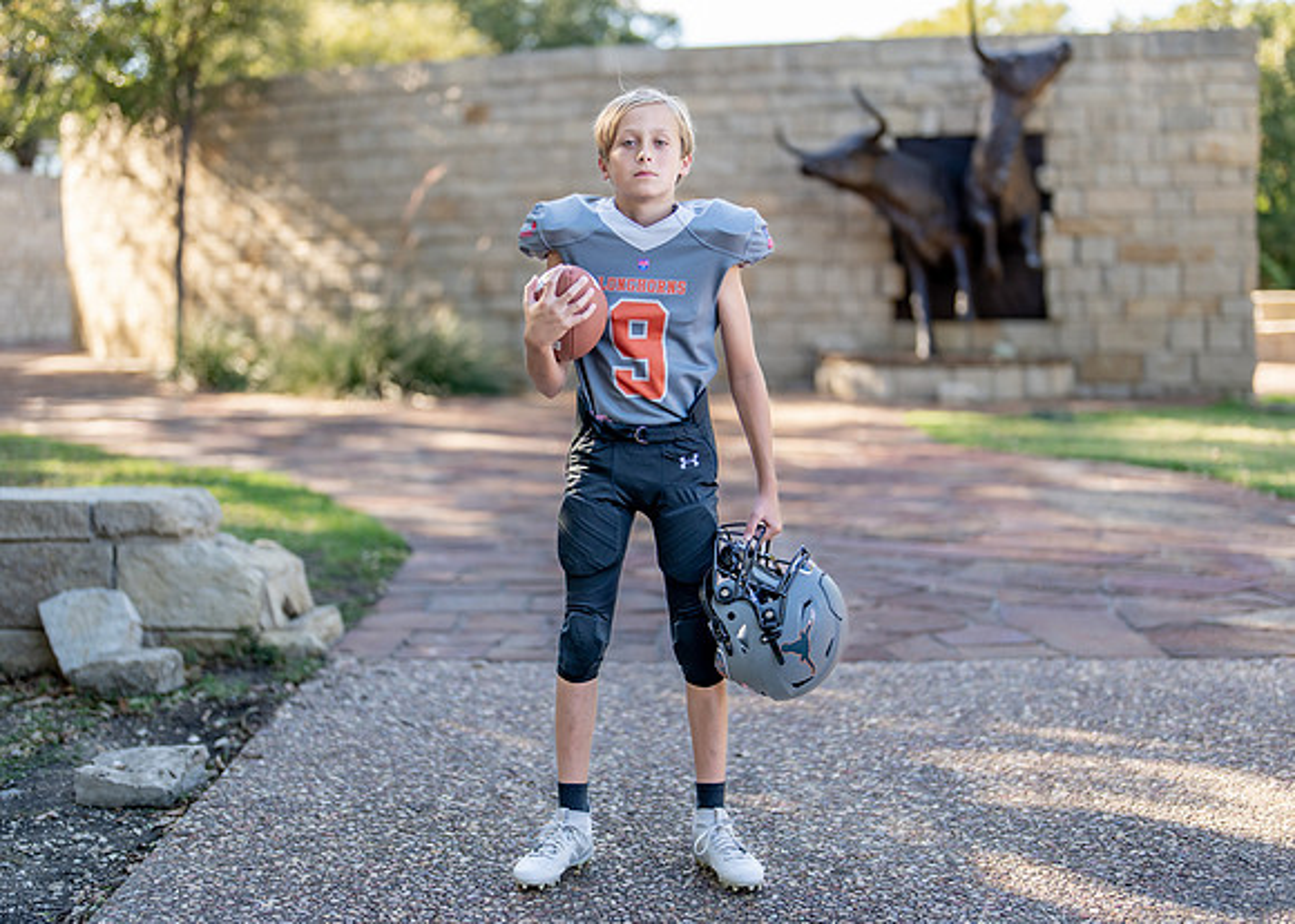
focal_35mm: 57
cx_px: 666
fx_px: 2110
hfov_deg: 34.1
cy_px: 472
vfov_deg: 24.7
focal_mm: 50
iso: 100
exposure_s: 1/1000
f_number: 1.2
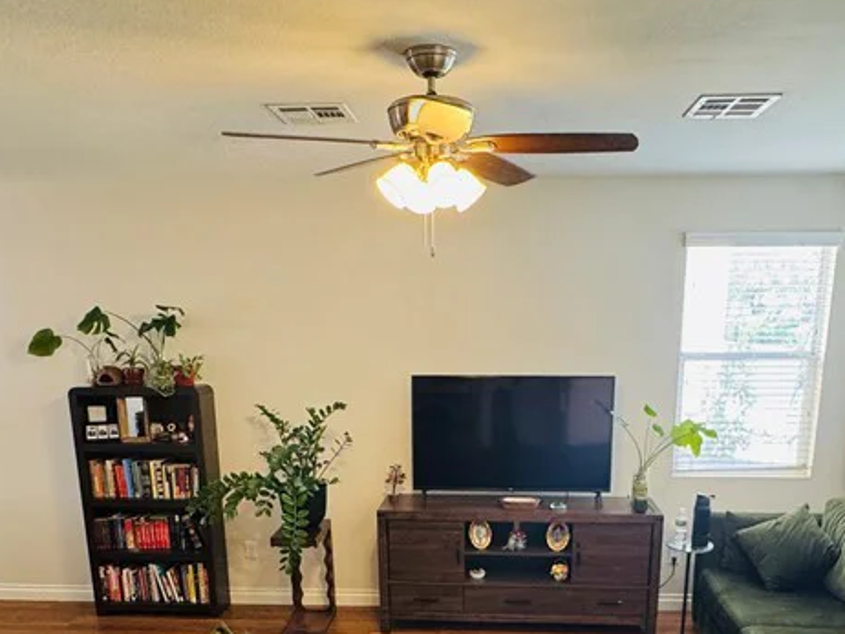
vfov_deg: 43.1
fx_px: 757
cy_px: 517
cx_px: 457
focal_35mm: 31
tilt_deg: -14.8
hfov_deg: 58.2
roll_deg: +0.5
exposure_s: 1/120
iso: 320
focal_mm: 2.22
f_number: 2.2
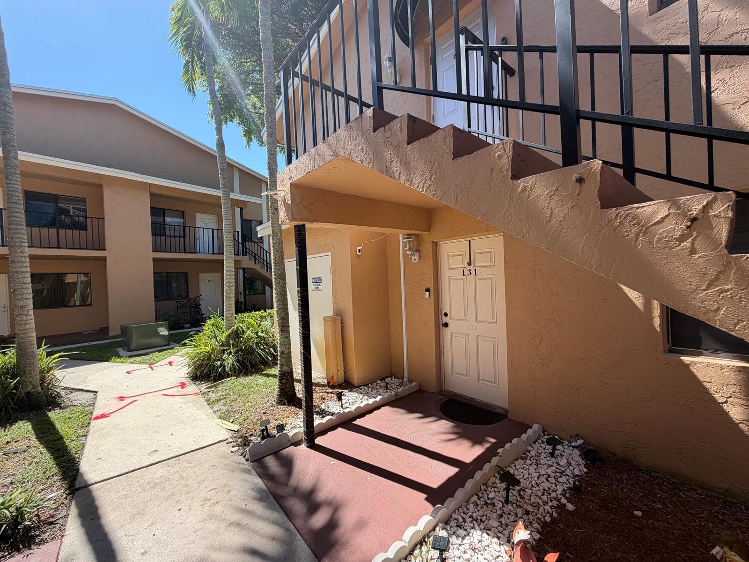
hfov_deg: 102.1
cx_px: 374
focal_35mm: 14
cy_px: 281
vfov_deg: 85.7
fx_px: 303
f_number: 2.2
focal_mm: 2.22
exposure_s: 1/502
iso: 40
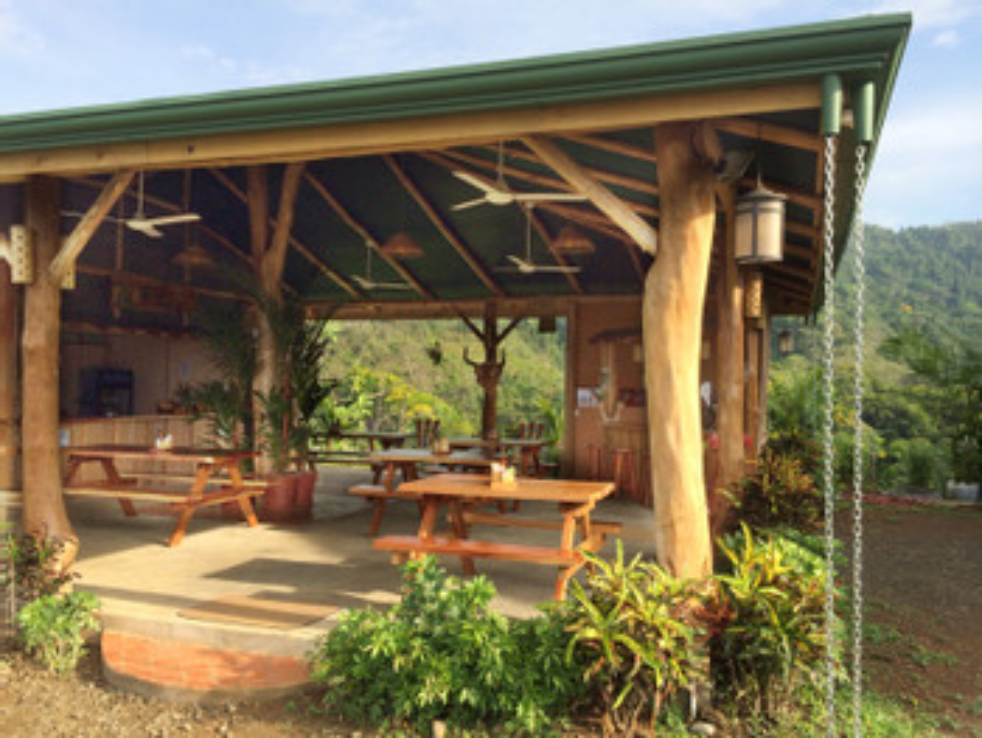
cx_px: 491
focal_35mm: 30
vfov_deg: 46.8
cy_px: 369
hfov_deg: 59.9
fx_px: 852
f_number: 2.2
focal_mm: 4.12
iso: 32
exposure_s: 1/838
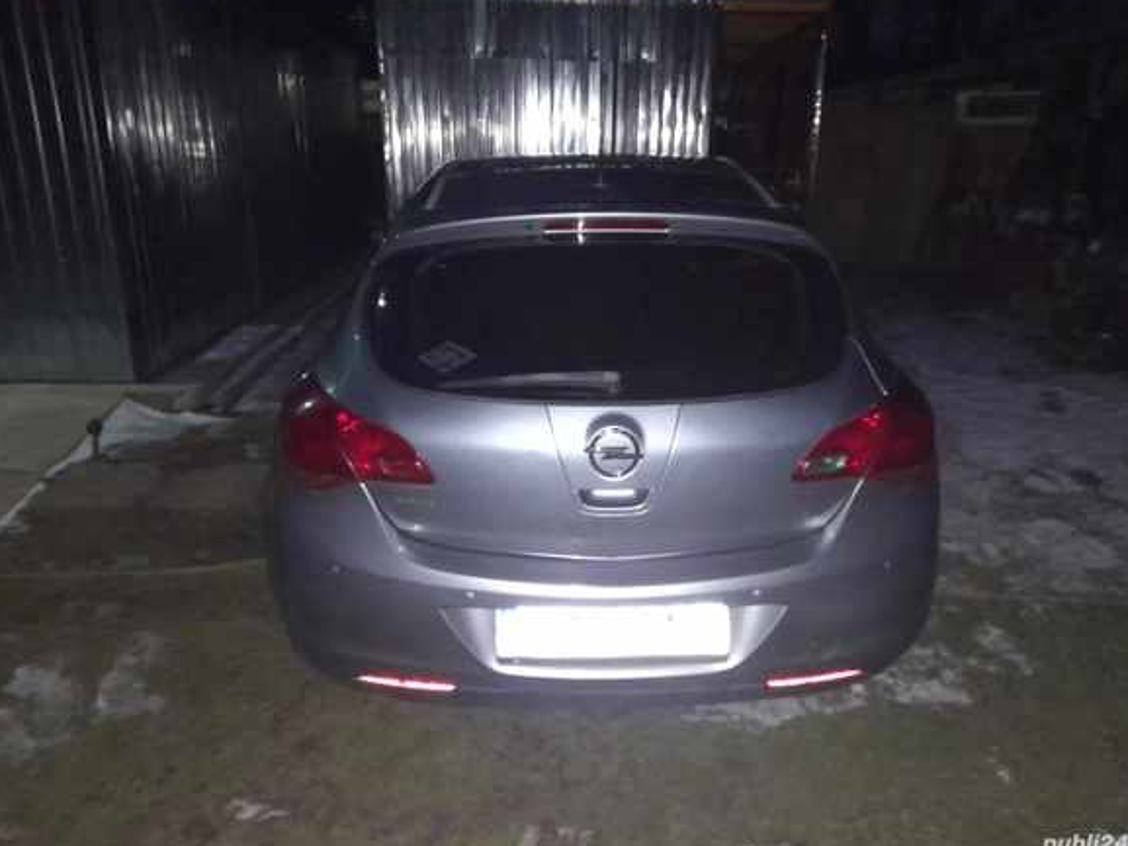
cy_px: 420
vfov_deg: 53.1
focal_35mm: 26
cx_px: 579
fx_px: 847
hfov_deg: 67.3
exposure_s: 1/20
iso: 1000
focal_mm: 4.6
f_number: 2
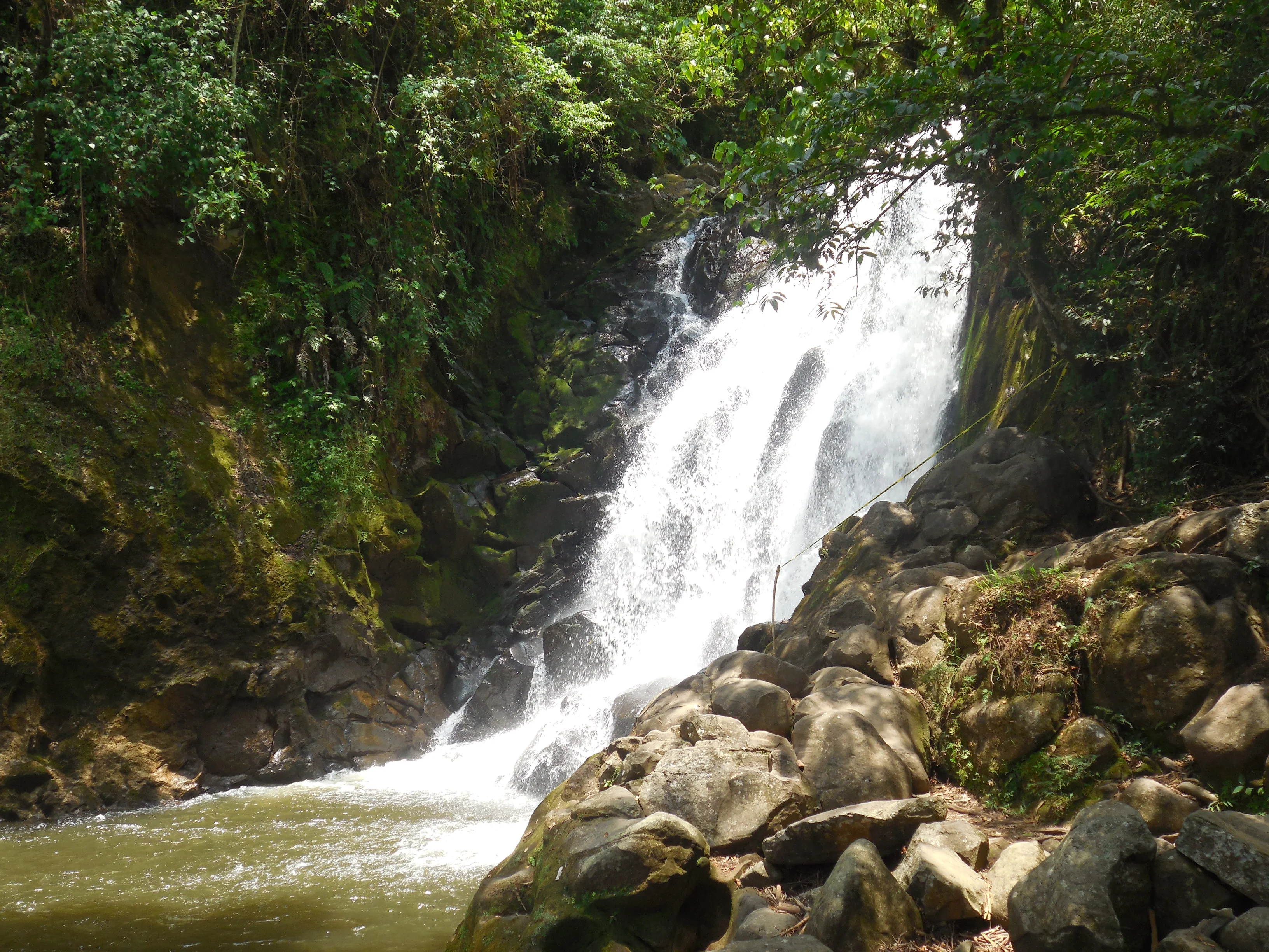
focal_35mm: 44
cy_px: 476
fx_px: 1613
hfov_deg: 42.9
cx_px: 634
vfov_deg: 32.9
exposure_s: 1/160
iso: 125
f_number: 4.5
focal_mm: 7.8
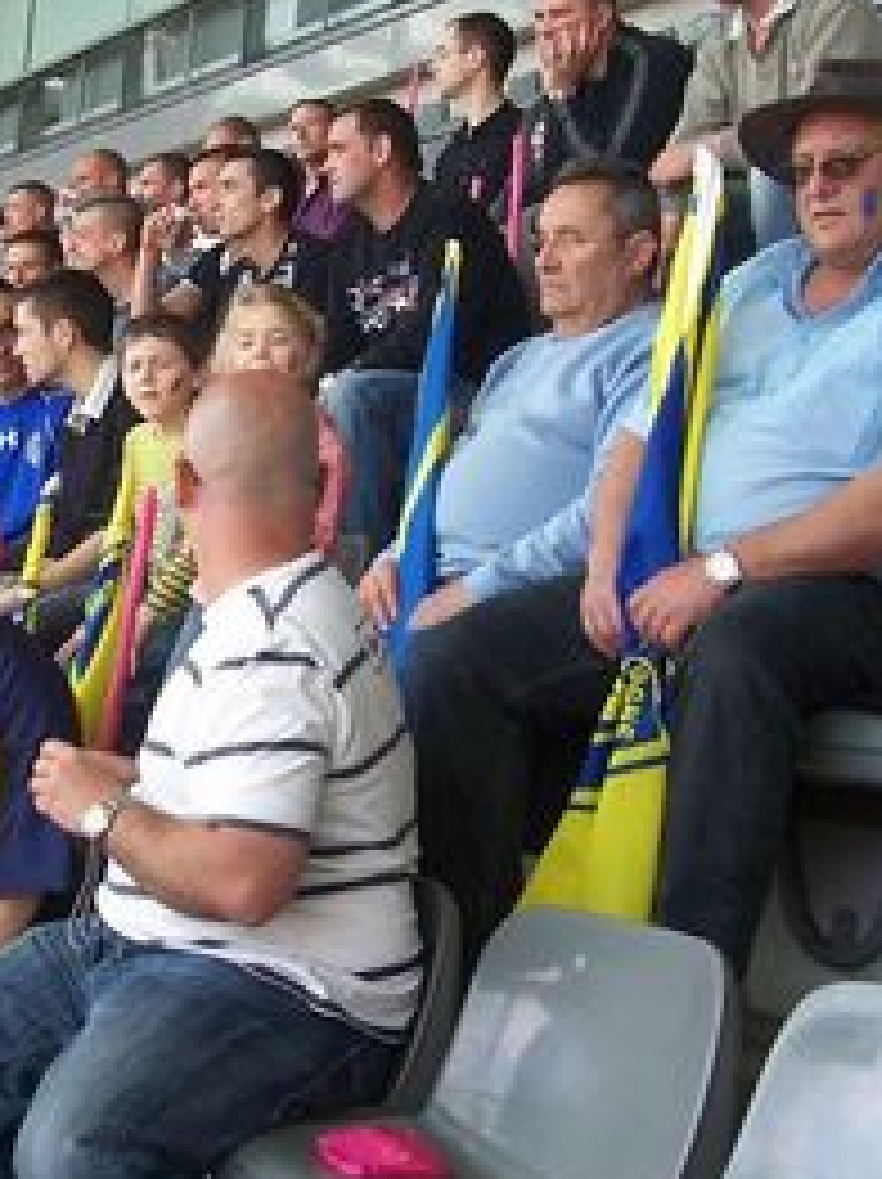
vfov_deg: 29.8
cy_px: 605
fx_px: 2212
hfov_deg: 22.3
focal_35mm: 65
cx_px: 176
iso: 80
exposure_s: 1/125
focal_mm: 5.6
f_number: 2.7
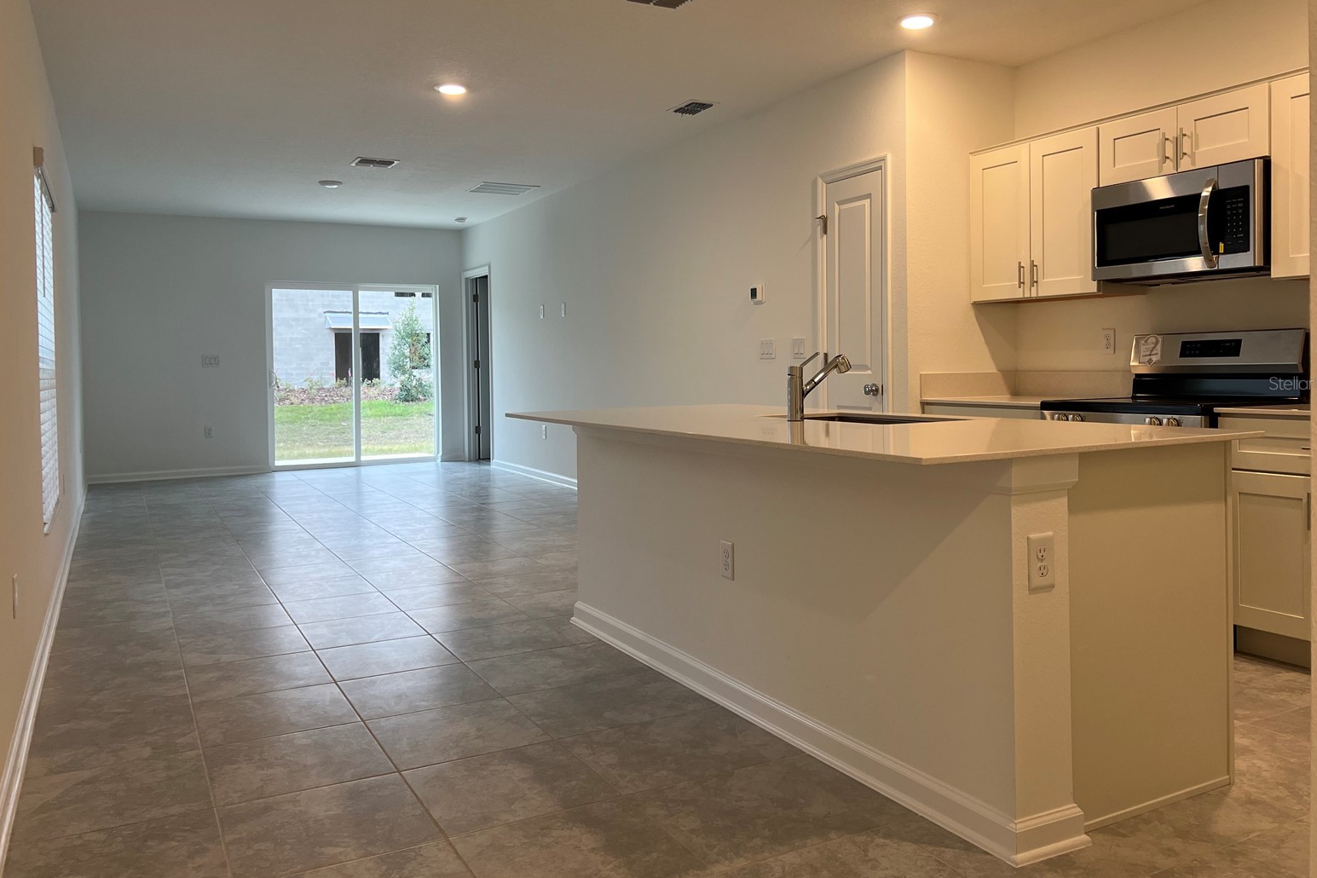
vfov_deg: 46.3
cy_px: 383
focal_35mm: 28
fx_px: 1024
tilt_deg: -1.2
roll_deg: +0.9
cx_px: 667
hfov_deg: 65.5
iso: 100
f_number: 1.5
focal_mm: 5.7
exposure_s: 1/120
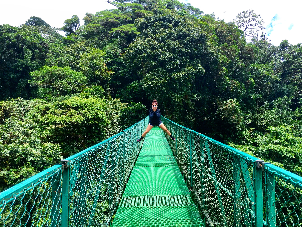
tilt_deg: +0.2
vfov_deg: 48.2
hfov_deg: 61.7
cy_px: 114
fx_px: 253
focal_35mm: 29
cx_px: 151
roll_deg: -0.4
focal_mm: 4.15
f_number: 2.2
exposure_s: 1/718
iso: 25
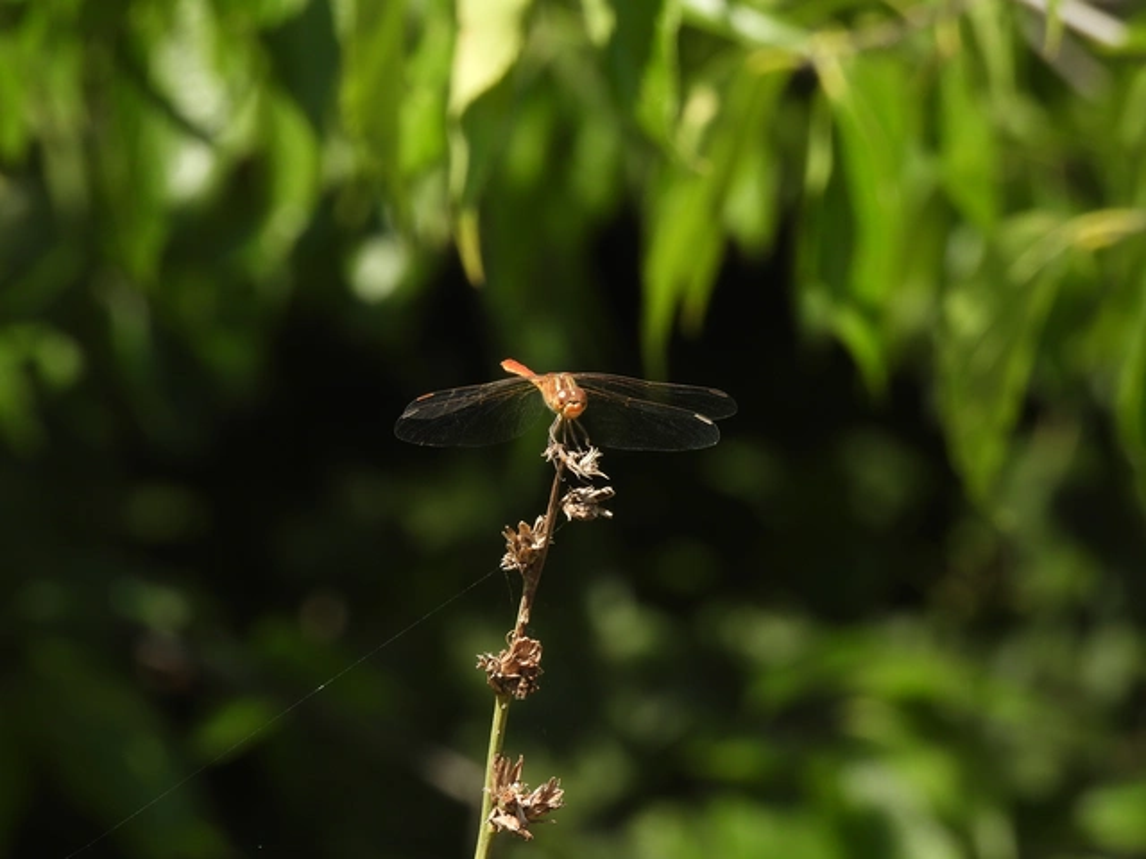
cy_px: 430
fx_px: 16553
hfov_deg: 4.0
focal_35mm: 500
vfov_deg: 3.0
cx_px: 573
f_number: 6.3
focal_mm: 89.2
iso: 100
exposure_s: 1/200
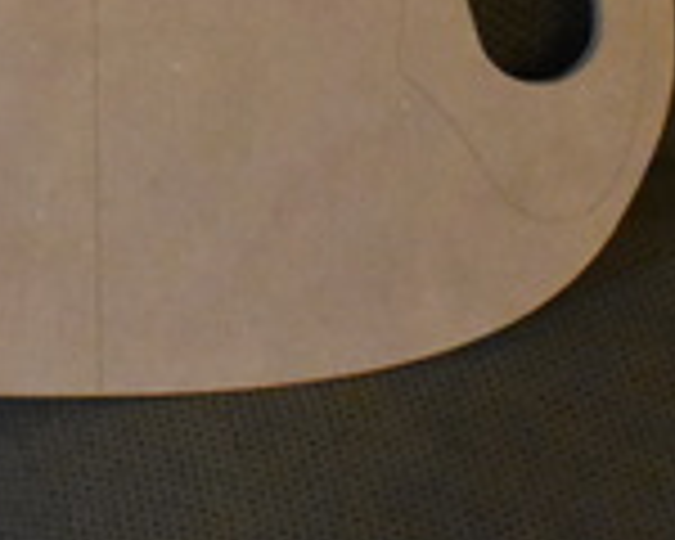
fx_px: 4315
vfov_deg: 7.0
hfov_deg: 8.7
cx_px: -396
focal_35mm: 216
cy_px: -338
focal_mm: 32
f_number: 4.5
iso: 5600
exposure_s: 1/50
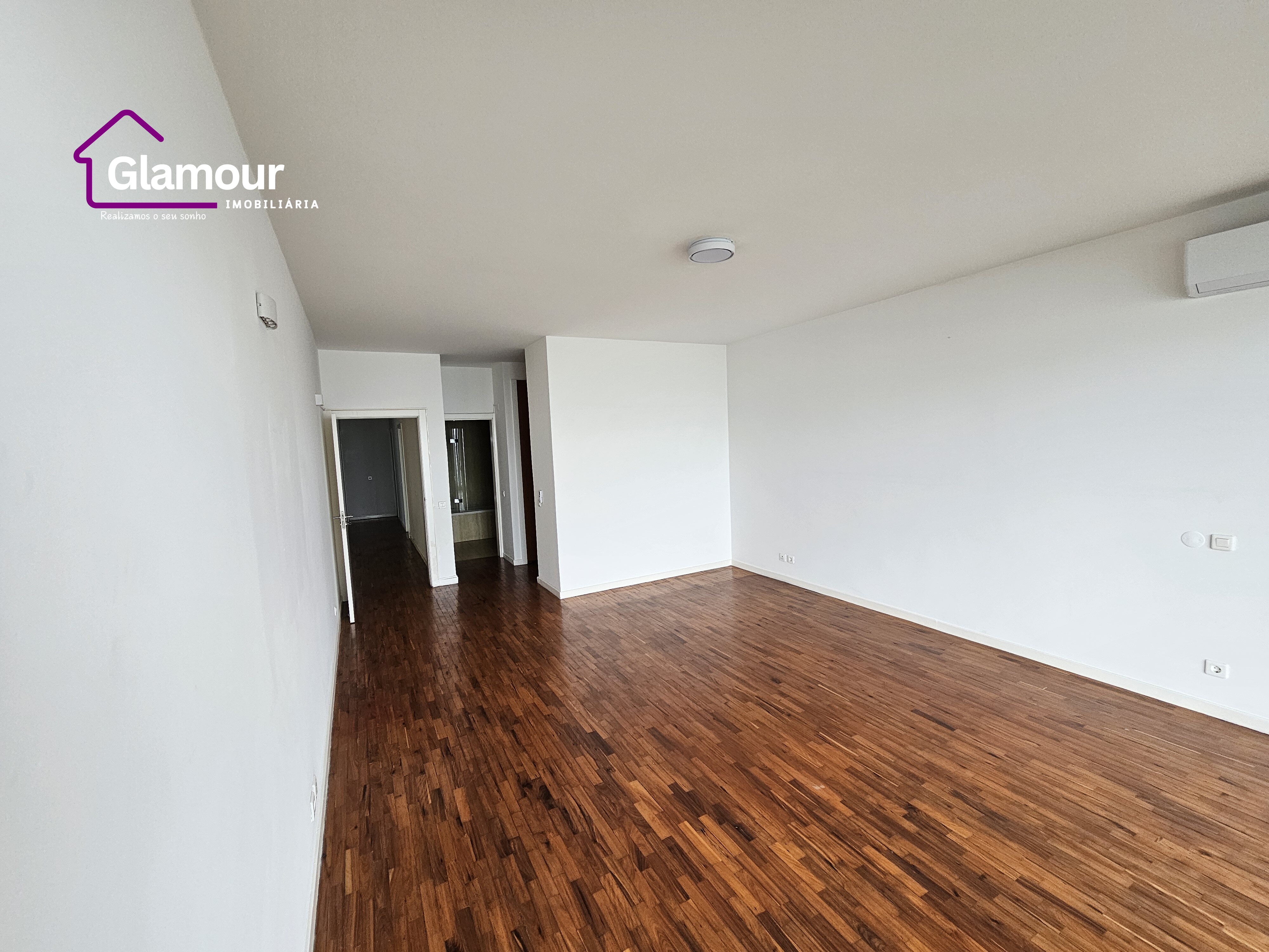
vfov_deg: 89.9
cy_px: 476
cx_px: 634
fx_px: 477
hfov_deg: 106.2
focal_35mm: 13
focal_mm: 2.2
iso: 80
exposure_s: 1/120
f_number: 2.2
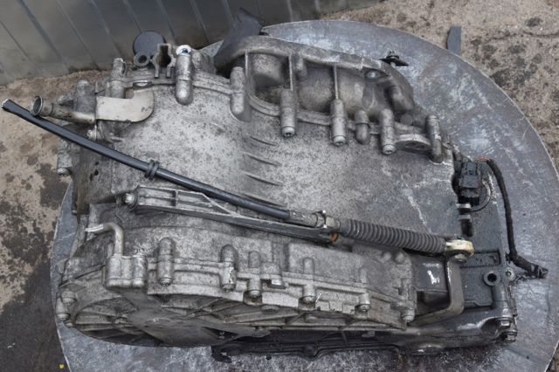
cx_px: 280
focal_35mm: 57
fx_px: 885
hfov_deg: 35.1
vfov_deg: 23.8
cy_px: 186
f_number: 13
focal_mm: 38
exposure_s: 1/200
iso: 800
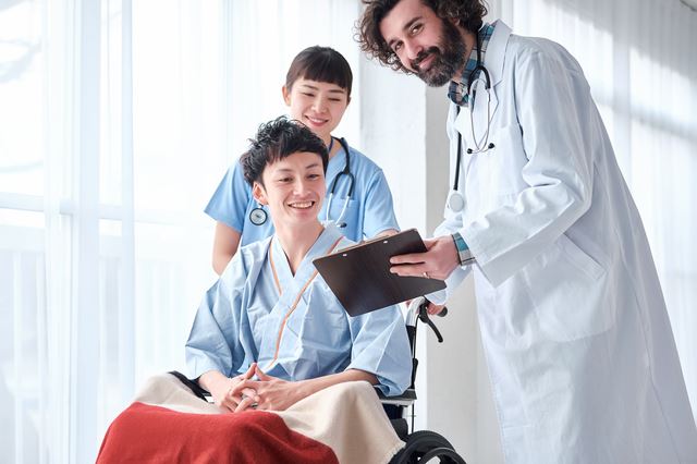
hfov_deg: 27.0
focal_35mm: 75
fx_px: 1451
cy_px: 232
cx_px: 348
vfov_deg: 18.2
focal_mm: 50
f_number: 2.8
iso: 400
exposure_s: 1/300
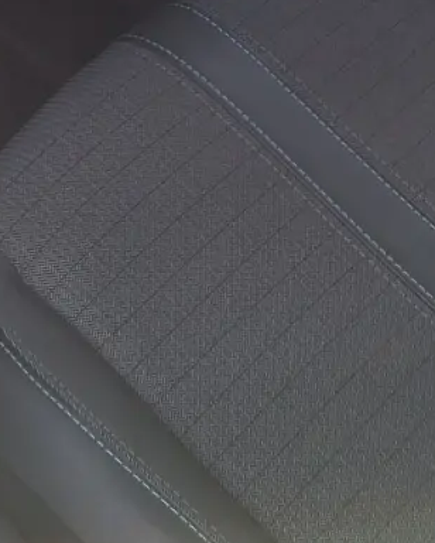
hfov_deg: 13.2
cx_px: 117
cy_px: -316
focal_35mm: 117
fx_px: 1880
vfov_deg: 15.0
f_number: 1.8
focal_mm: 4
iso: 20
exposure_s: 1/100
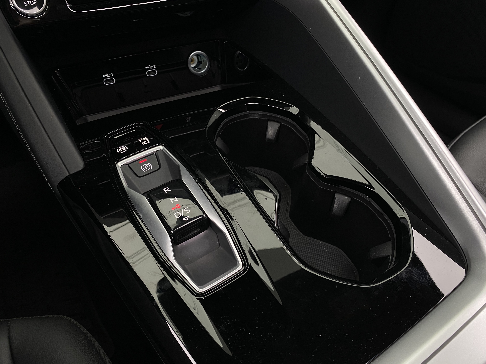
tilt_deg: -45.7
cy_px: 182
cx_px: 243
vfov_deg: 53.1
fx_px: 365
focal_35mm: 26
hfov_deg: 67.3
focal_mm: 4.25
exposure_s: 1/61
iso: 100
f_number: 1.8
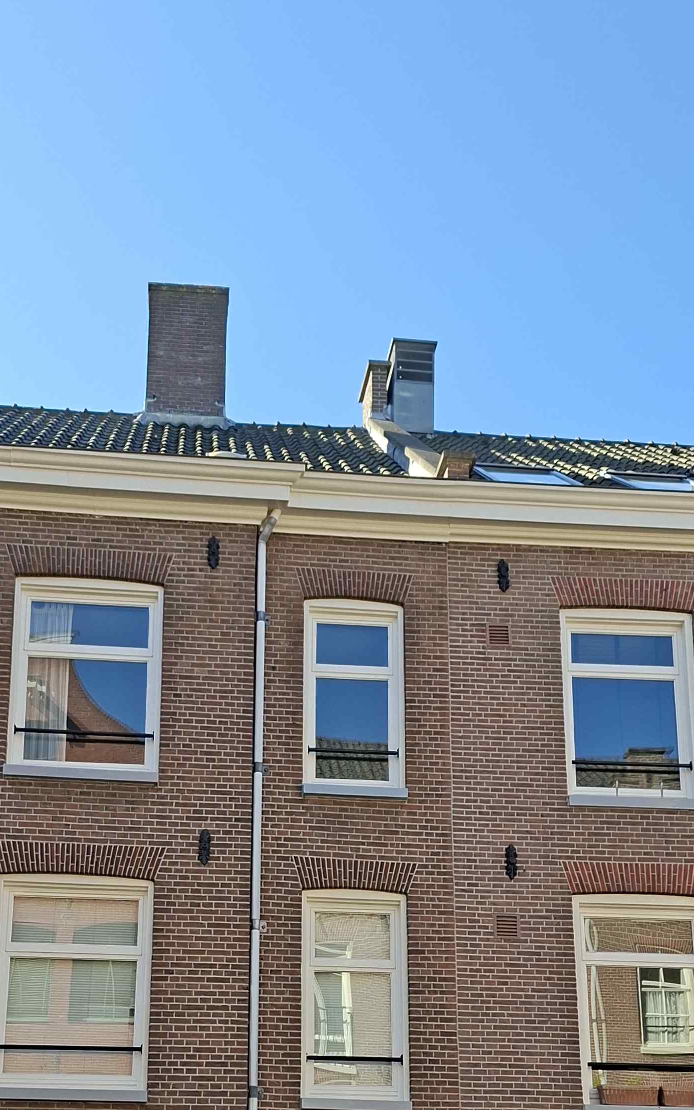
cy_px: 913
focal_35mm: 44
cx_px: 268
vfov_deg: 42.9
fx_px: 1332
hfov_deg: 29.1
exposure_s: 1/1006
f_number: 1.8
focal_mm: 5.54
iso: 50
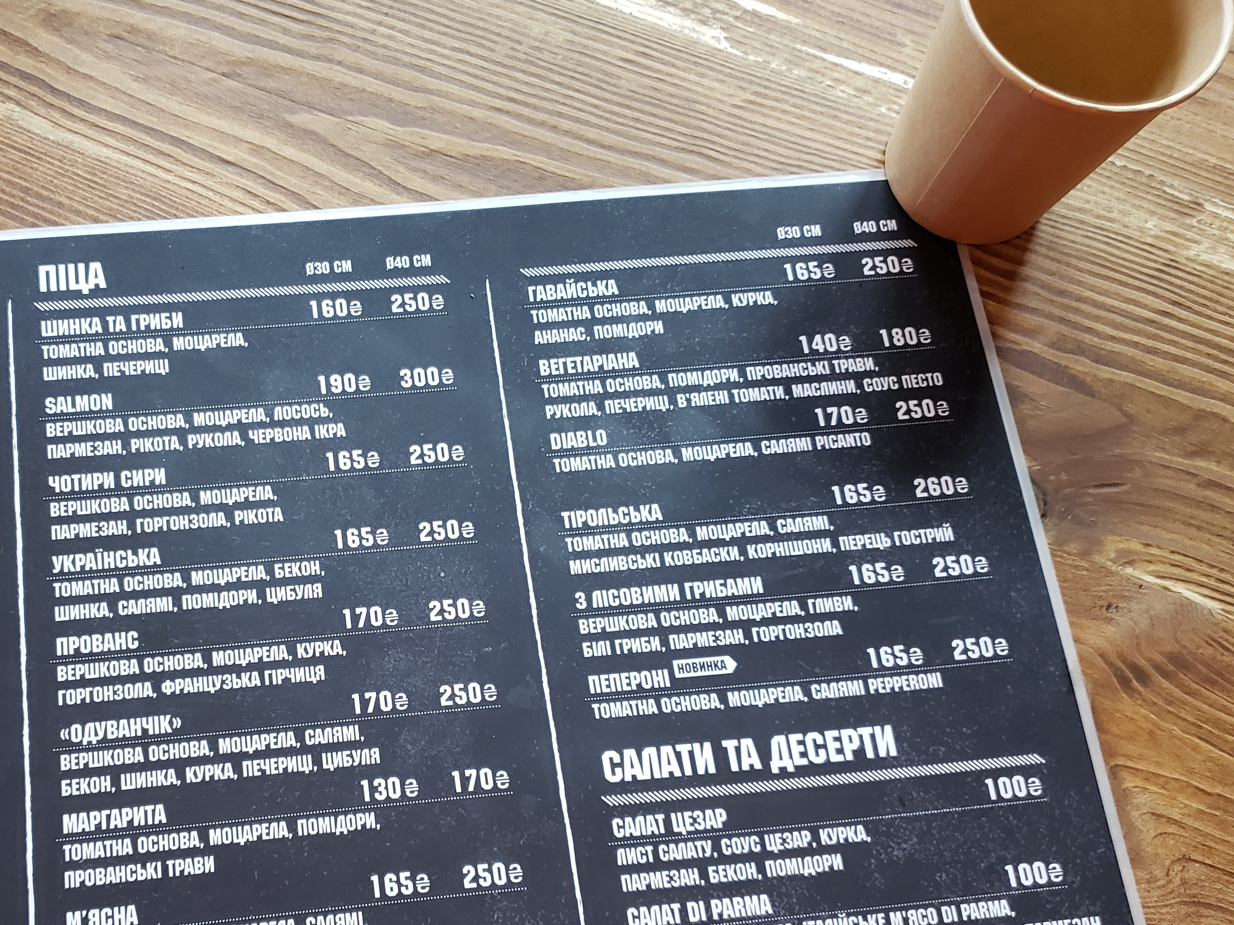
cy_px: 573
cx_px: 382
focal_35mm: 41
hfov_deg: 44.9
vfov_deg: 35.0
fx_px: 1462
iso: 320
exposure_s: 1/50
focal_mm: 4.3
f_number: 1.5
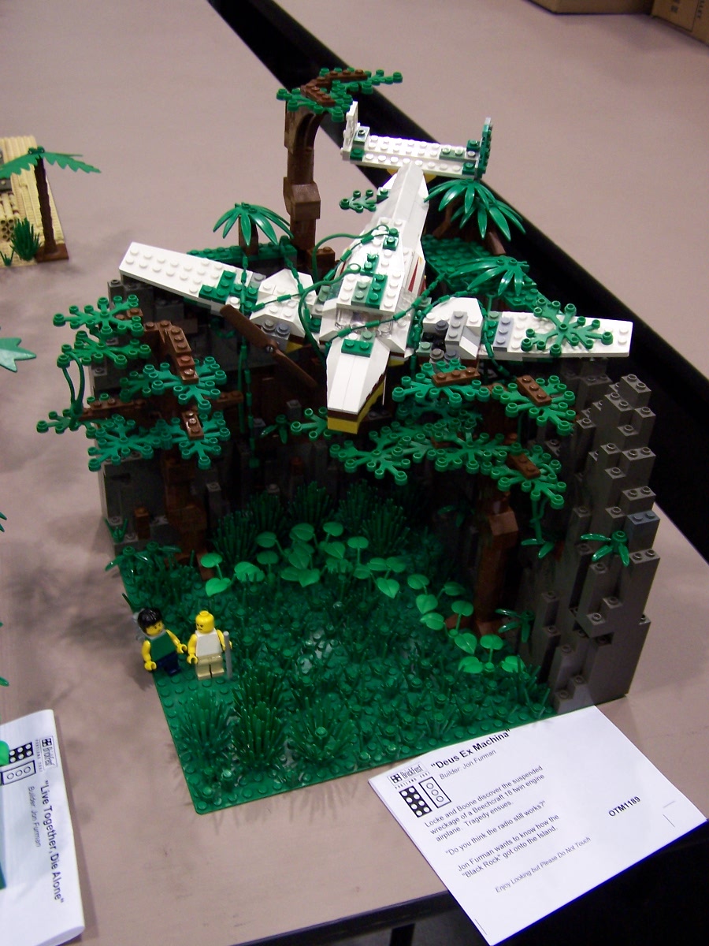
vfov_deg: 49.0
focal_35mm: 38
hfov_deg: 37.7
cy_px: 473
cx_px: 354
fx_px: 1038
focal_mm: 6.3
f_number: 2.8
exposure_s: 1/20
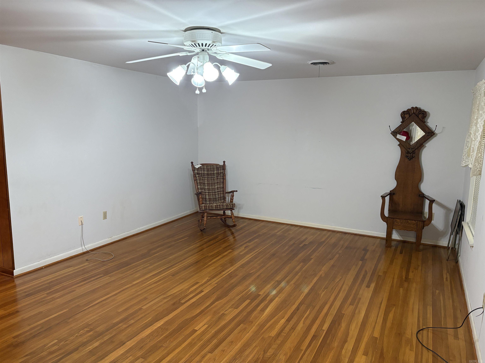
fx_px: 364
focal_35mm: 26
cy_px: 182
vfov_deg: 53.1
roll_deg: -1.0
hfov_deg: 67.3
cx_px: 242
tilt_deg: -8.3
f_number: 1.6
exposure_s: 1/60
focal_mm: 5.96
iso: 250
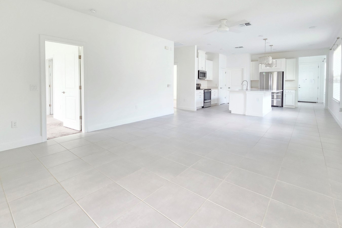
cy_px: 81
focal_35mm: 16
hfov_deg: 96.3
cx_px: 150
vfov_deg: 72.1
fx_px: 152
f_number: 2.2
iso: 400
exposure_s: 1/60.2
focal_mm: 2.2
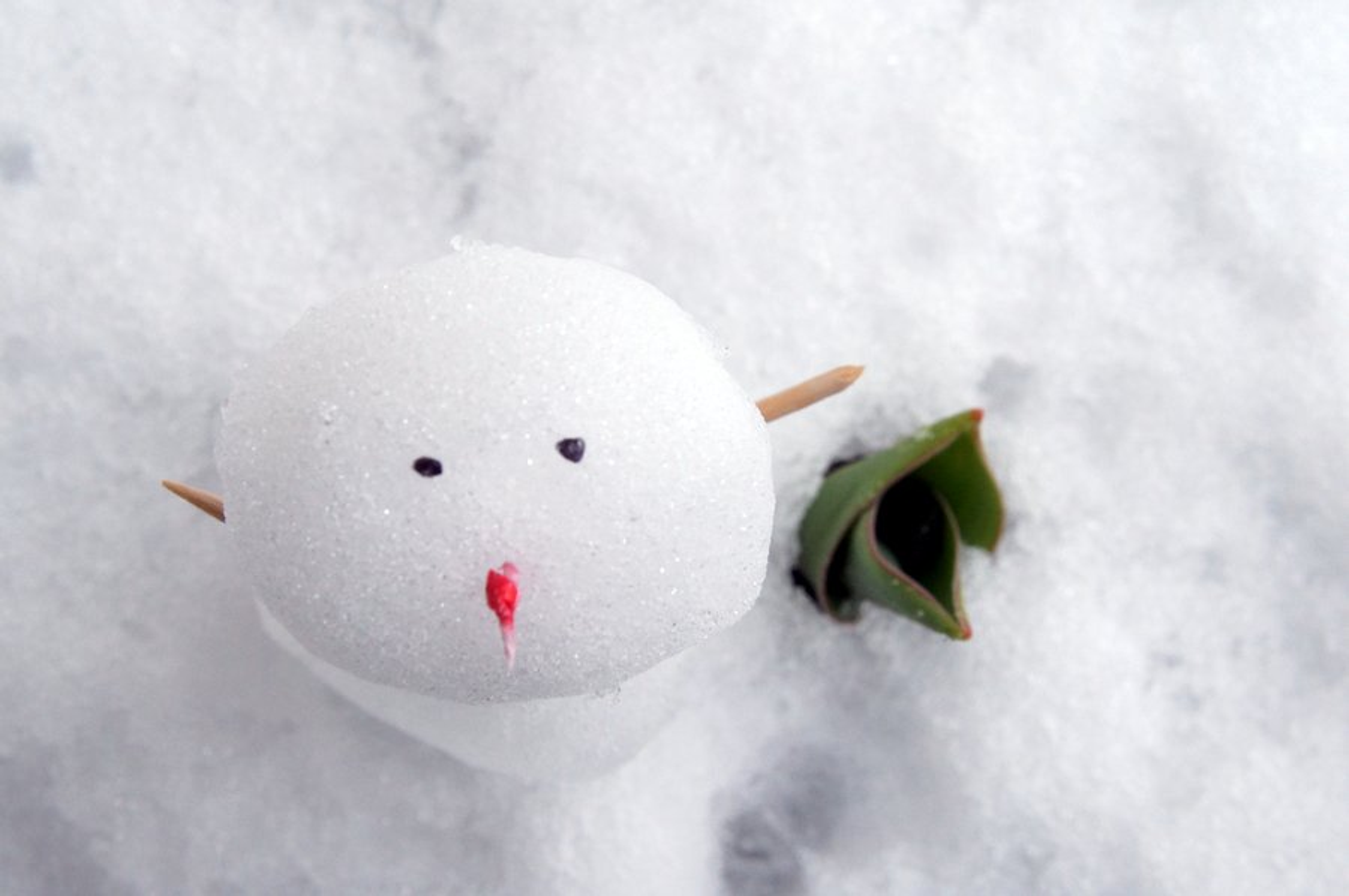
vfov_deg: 20.1
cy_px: 448
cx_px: 674
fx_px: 2527
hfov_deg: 29.9
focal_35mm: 68
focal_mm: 45
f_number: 11
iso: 1600
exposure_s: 1/320
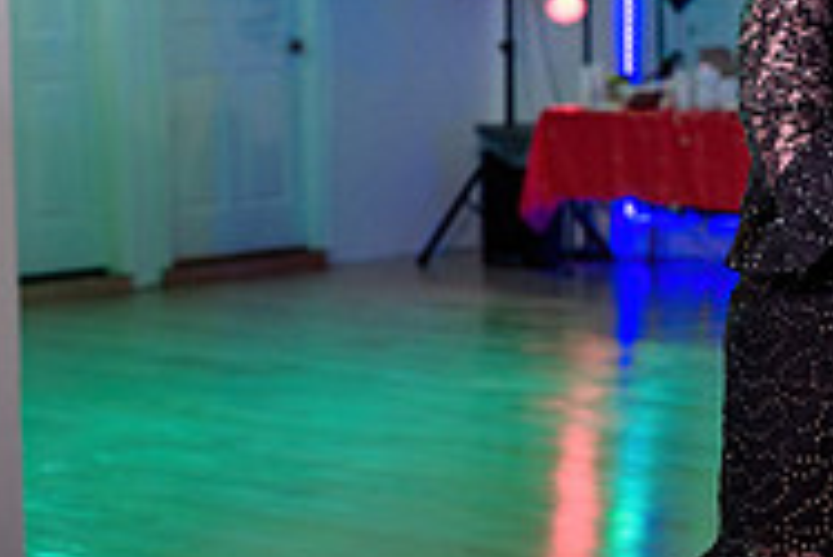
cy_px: 342
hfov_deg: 15.9
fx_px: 2987
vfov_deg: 10.6
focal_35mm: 129
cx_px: 427
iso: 500
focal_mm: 37
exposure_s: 1/200
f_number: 2.8
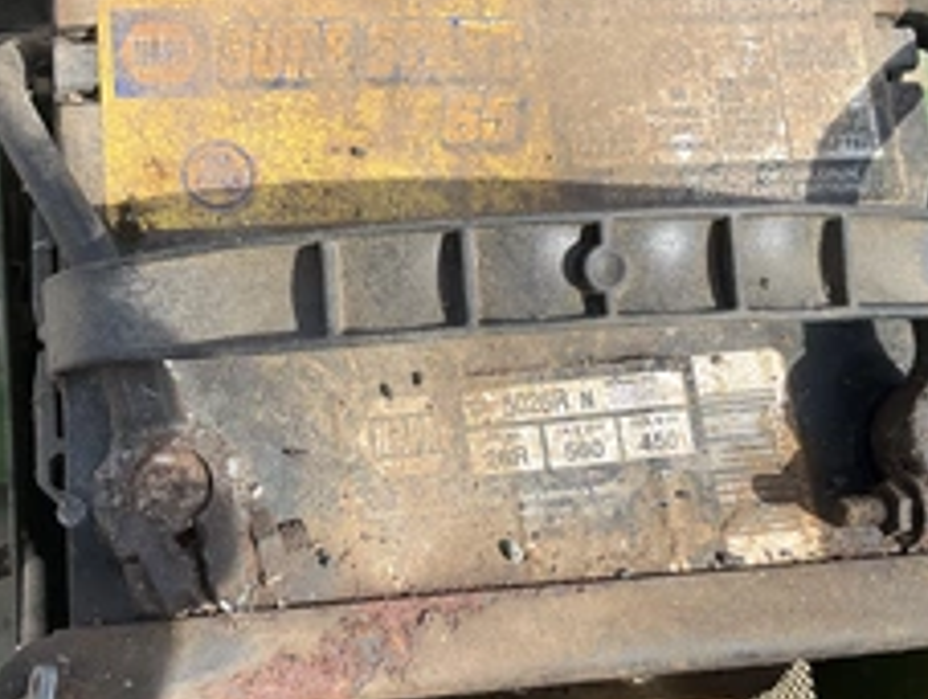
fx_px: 1369
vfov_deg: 28.6
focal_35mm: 51
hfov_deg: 37.4
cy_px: 343
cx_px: 401
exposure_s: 1/674
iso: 25
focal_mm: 3
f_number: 1.8
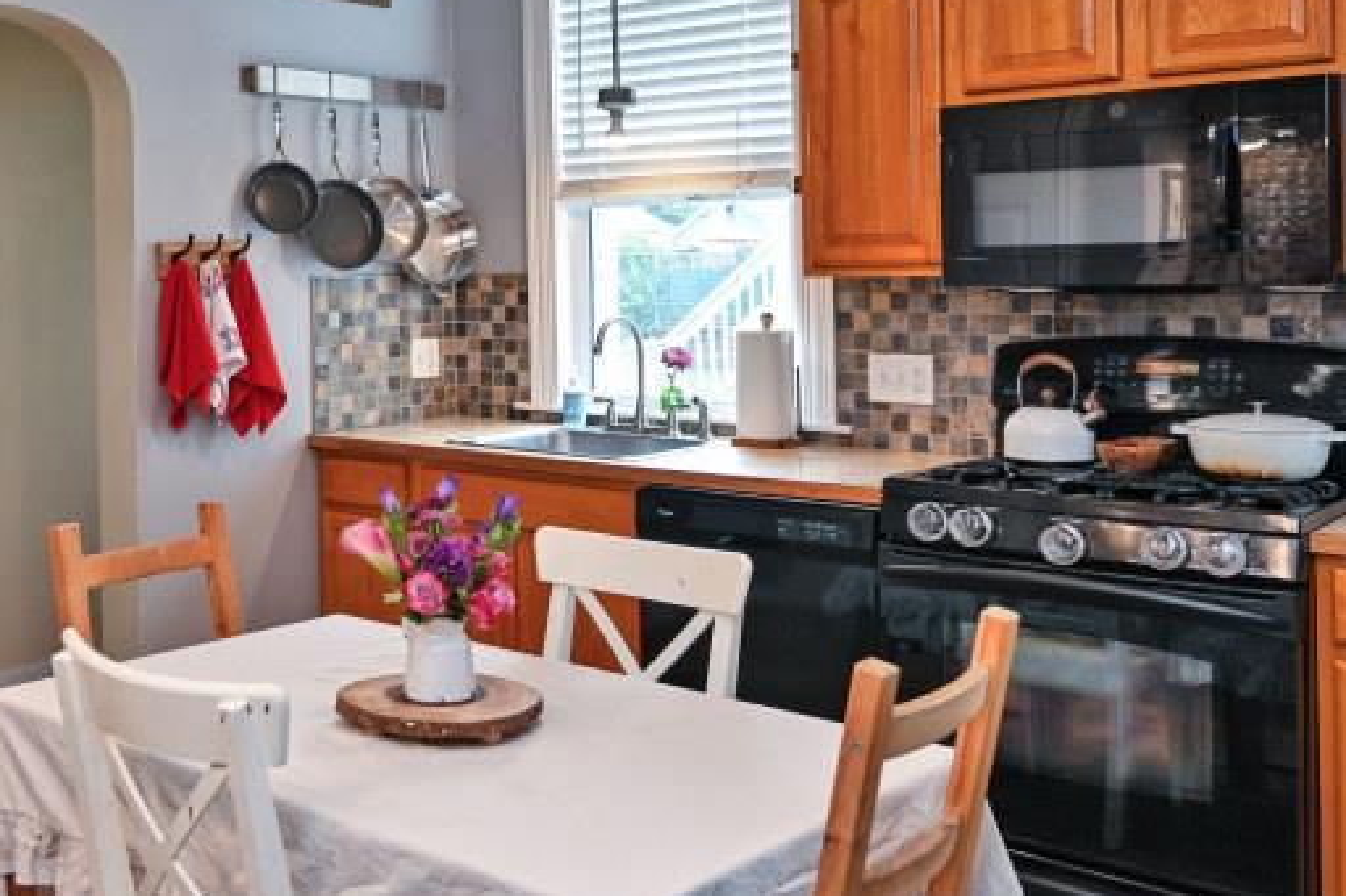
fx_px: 1532
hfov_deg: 45.9
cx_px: 352
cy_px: 271
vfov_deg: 32.2
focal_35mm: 41
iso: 200
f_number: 4
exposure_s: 1/60
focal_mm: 14
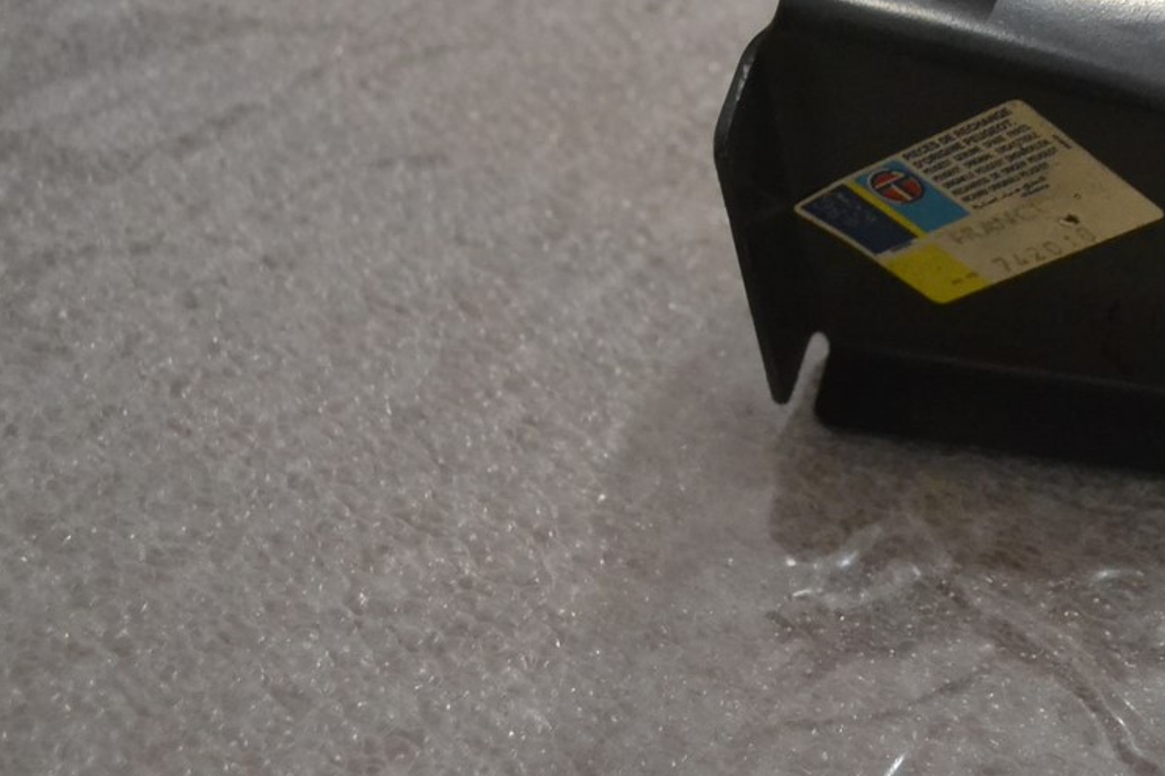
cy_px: 176
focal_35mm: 60
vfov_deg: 22.4
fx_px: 1941
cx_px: 1052
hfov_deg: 31.8
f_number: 4
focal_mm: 22
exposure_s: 1/50
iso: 3200
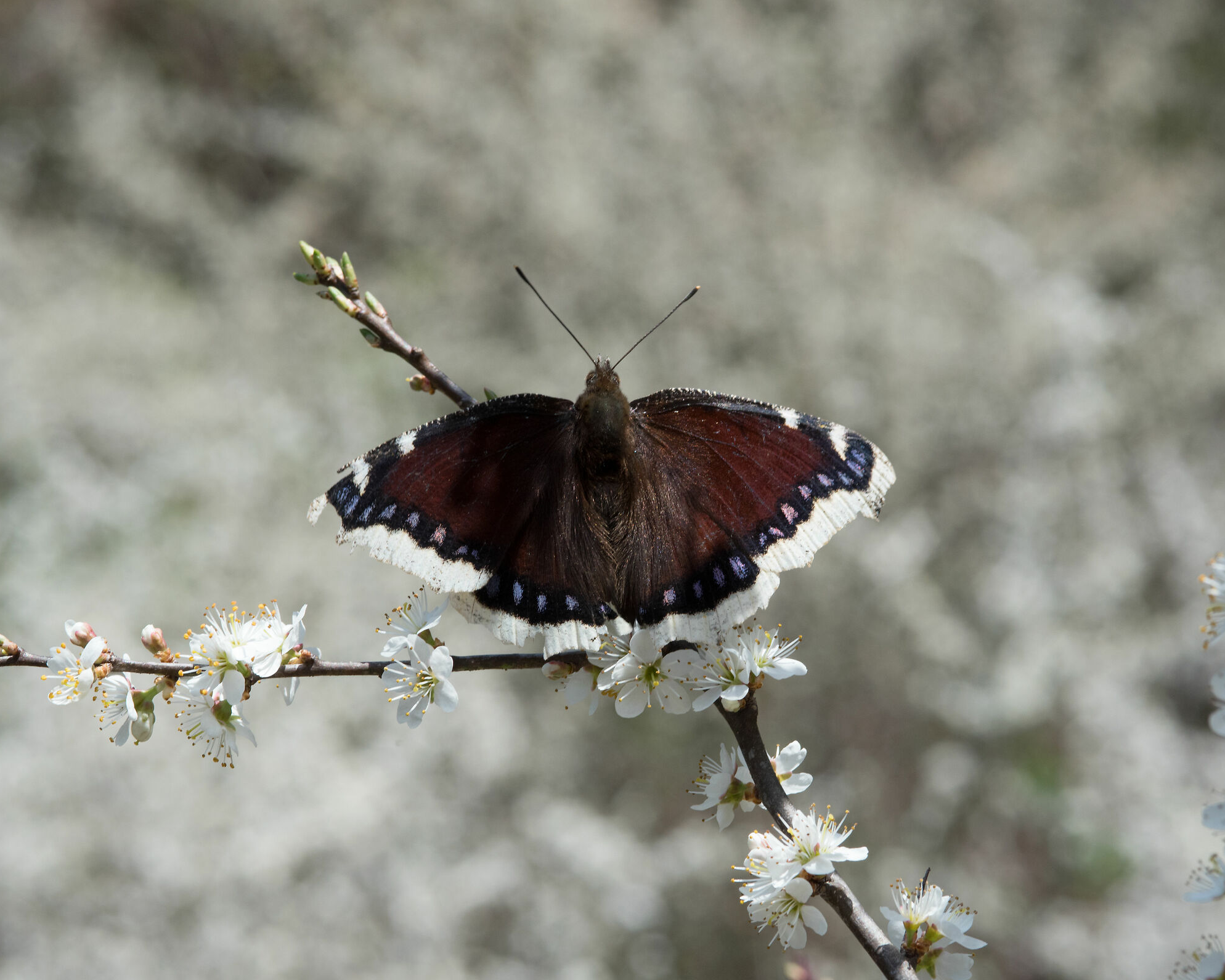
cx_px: 638
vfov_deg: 13.0
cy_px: 493
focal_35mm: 119
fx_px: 4315
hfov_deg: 16.2
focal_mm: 105
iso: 800
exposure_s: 1/400
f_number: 16
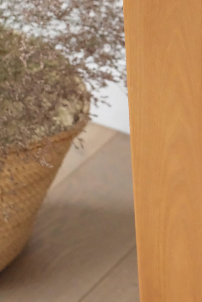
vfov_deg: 14.3
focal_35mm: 141
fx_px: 1186
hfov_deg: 9.6
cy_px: -7
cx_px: 238
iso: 320
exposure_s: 1/52
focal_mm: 35
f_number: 6.4
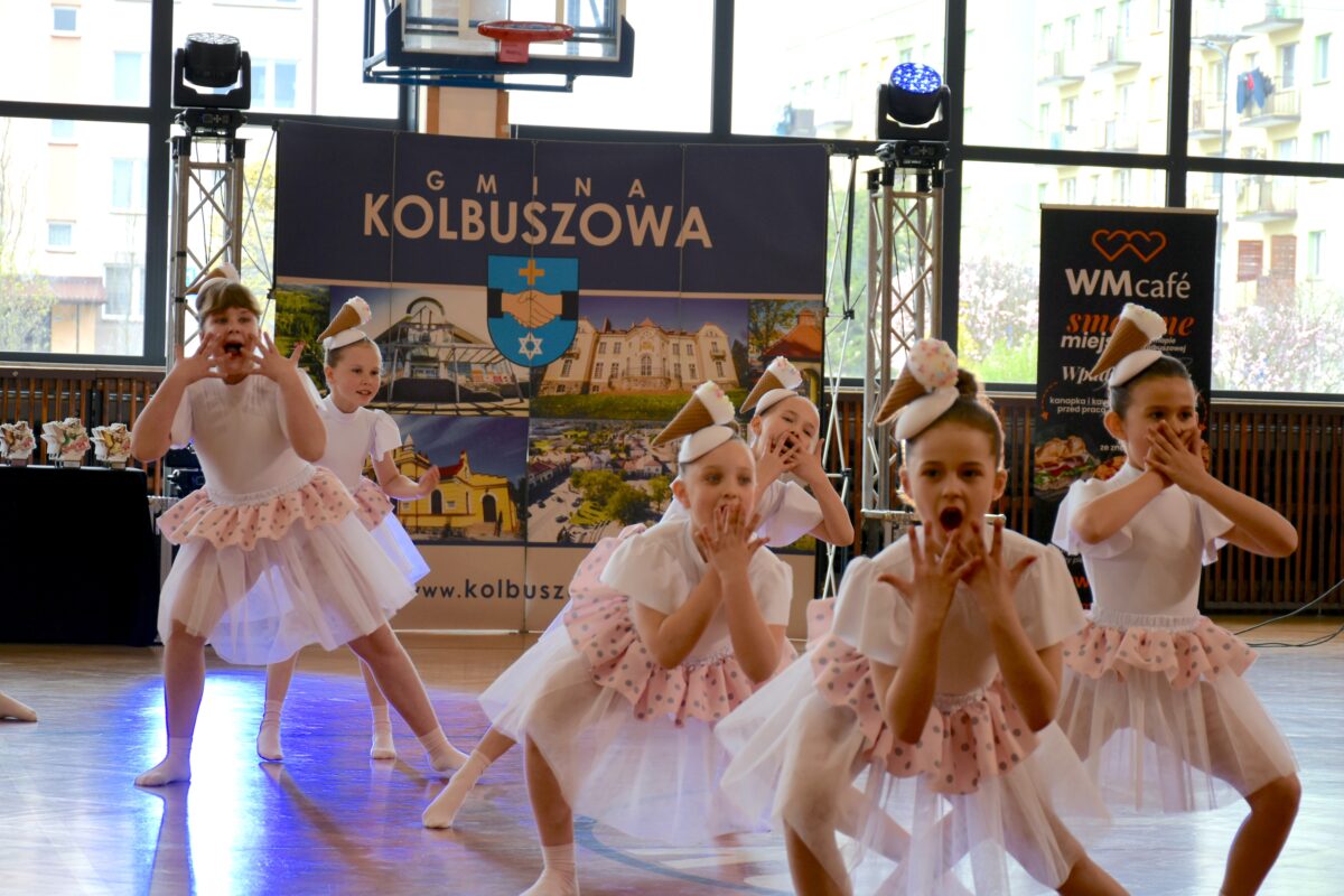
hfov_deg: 21.9
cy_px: 448
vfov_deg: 14.7
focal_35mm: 93
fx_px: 3472
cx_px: 672
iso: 360
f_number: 5
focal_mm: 62
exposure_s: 1/200
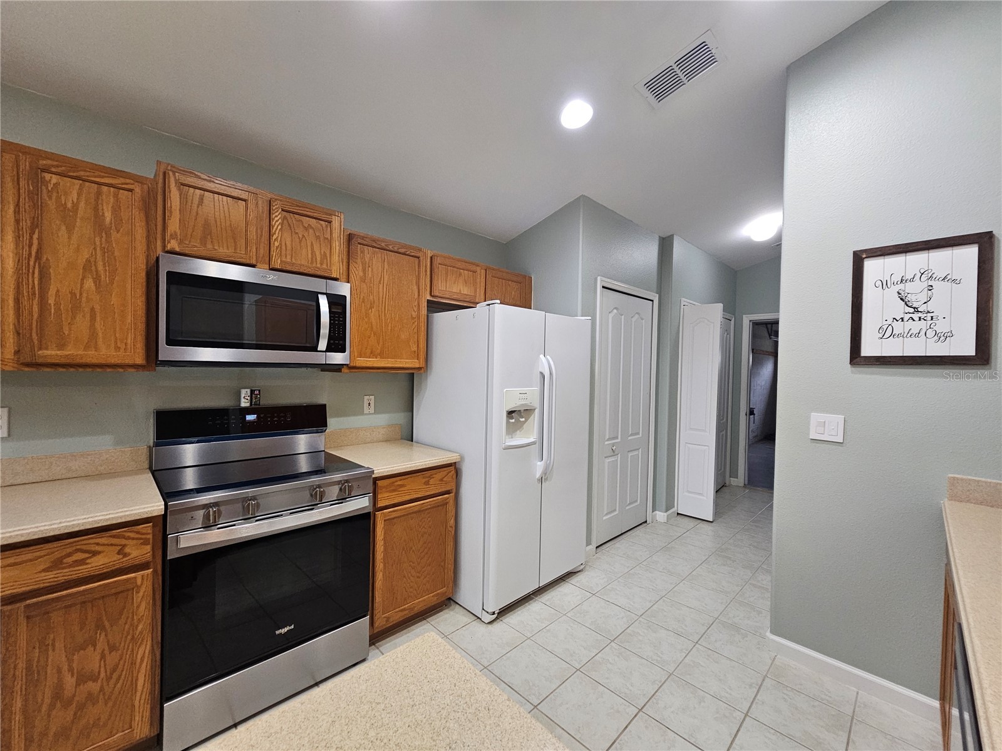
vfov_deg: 89.9
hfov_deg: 106.2
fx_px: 376
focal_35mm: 13
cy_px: 376
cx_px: 501
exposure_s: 1/60
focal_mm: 2.2
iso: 250
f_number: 2.2
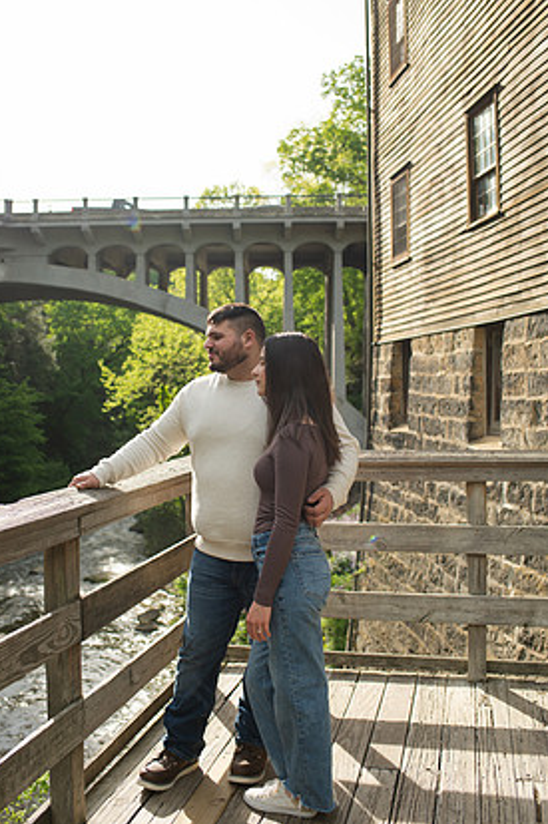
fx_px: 870
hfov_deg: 35.0
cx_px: 254
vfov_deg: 50.7
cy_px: 378
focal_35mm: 38
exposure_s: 1/500
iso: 100
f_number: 3.5
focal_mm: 35
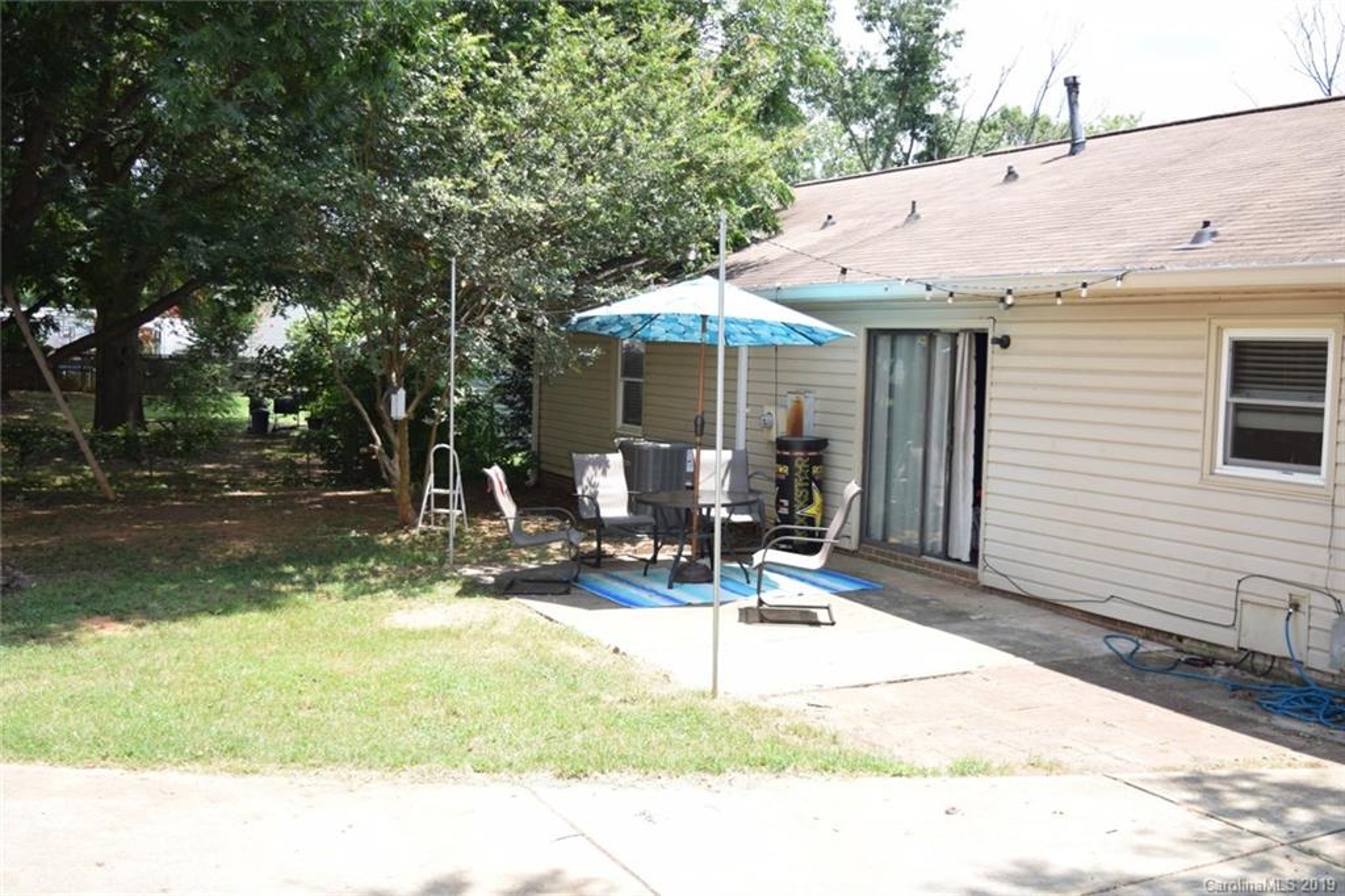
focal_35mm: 36
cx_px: 672
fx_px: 1344
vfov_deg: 36.8
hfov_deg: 53.1
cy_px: 448
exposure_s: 1/200
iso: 100
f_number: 4
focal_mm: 24
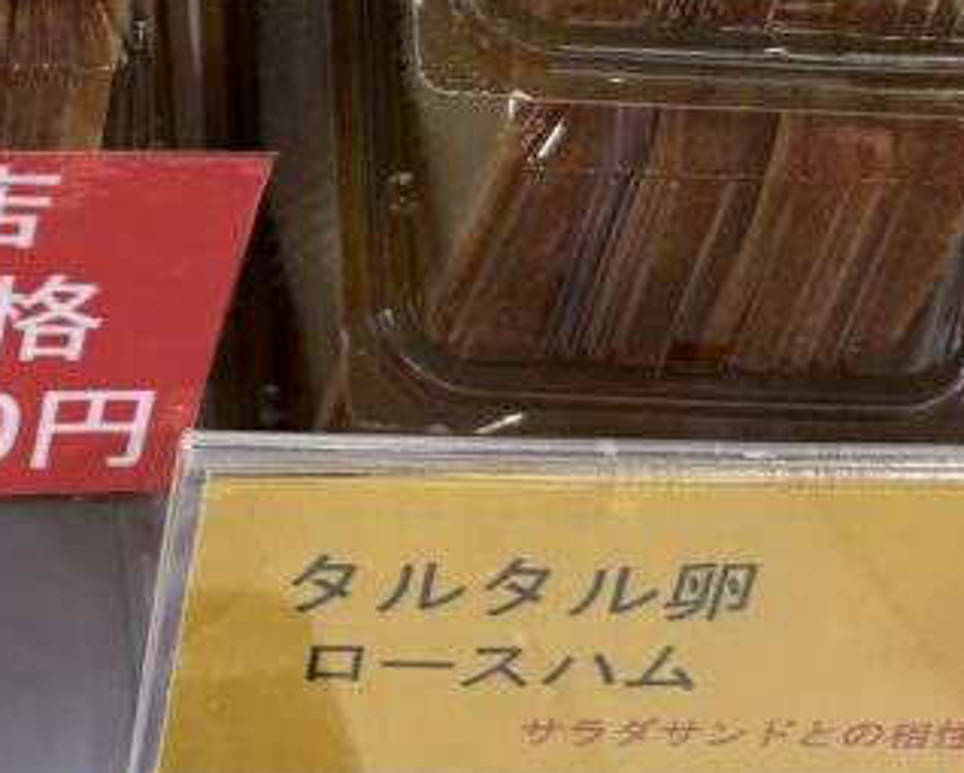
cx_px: -133
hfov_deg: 18.0
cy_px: -58
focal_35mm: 102
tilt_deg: -58.0
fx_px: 2913
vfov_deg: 14.8
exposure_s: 1/50
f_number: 1.6
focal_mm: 5.96
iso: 100
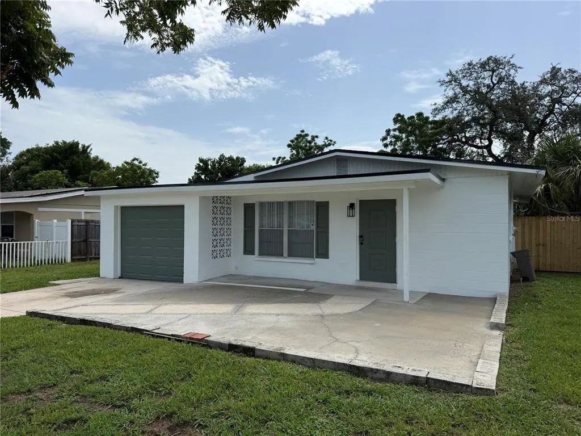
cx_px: 290
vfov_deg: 56.8
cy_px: 218
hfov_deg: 71.6
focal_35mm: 24
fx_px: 403
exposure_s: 1/6173
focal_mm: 6.76
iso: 80
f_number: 1.78
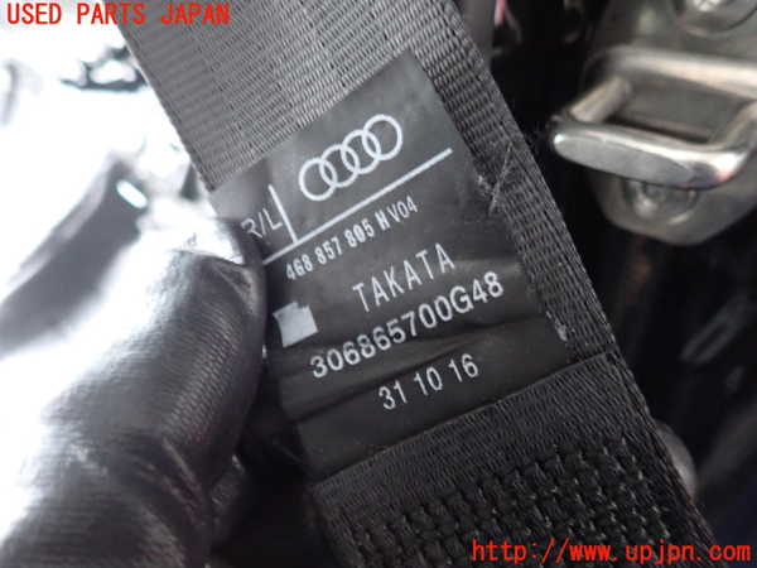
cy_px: 284
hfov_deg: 69.4
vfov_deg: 54.9
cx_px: 378
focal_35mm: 25
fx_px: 547
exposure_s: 1/15
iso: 800
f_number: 2
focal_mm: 4.5
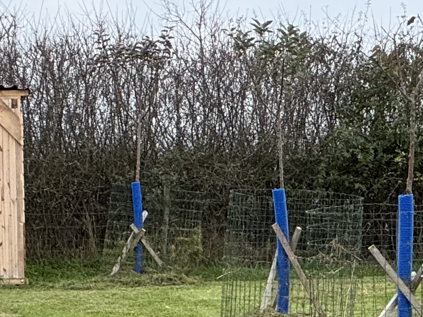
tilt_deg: -4.0
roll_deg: +1.1
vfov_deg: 4.5
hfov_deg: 6.0
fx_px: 4008
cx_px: -225
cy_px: 559
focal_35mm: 328
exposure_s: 1/99
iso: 160
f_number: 2.8
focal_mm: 9
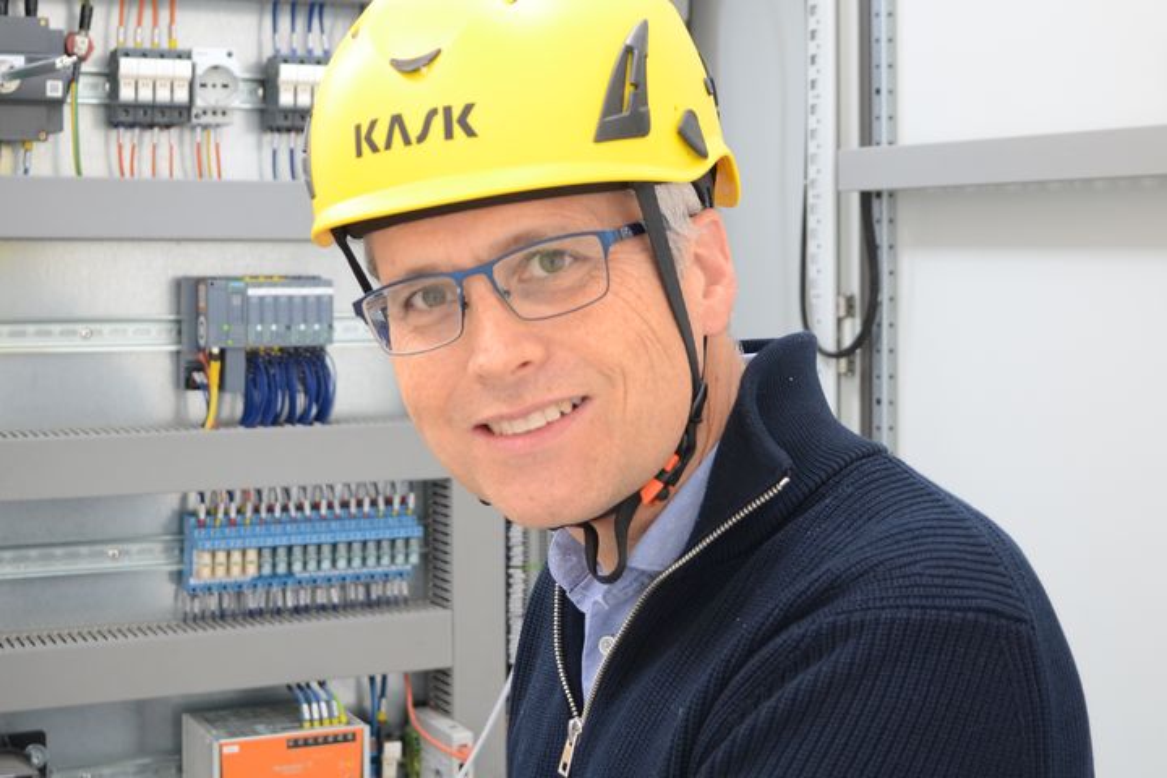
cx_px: 584
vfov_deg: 41.7
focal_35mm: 32
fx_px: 1021
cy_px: 389
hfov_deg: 59.5
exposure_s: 1/40
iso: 400
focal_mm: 21
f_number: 3.5
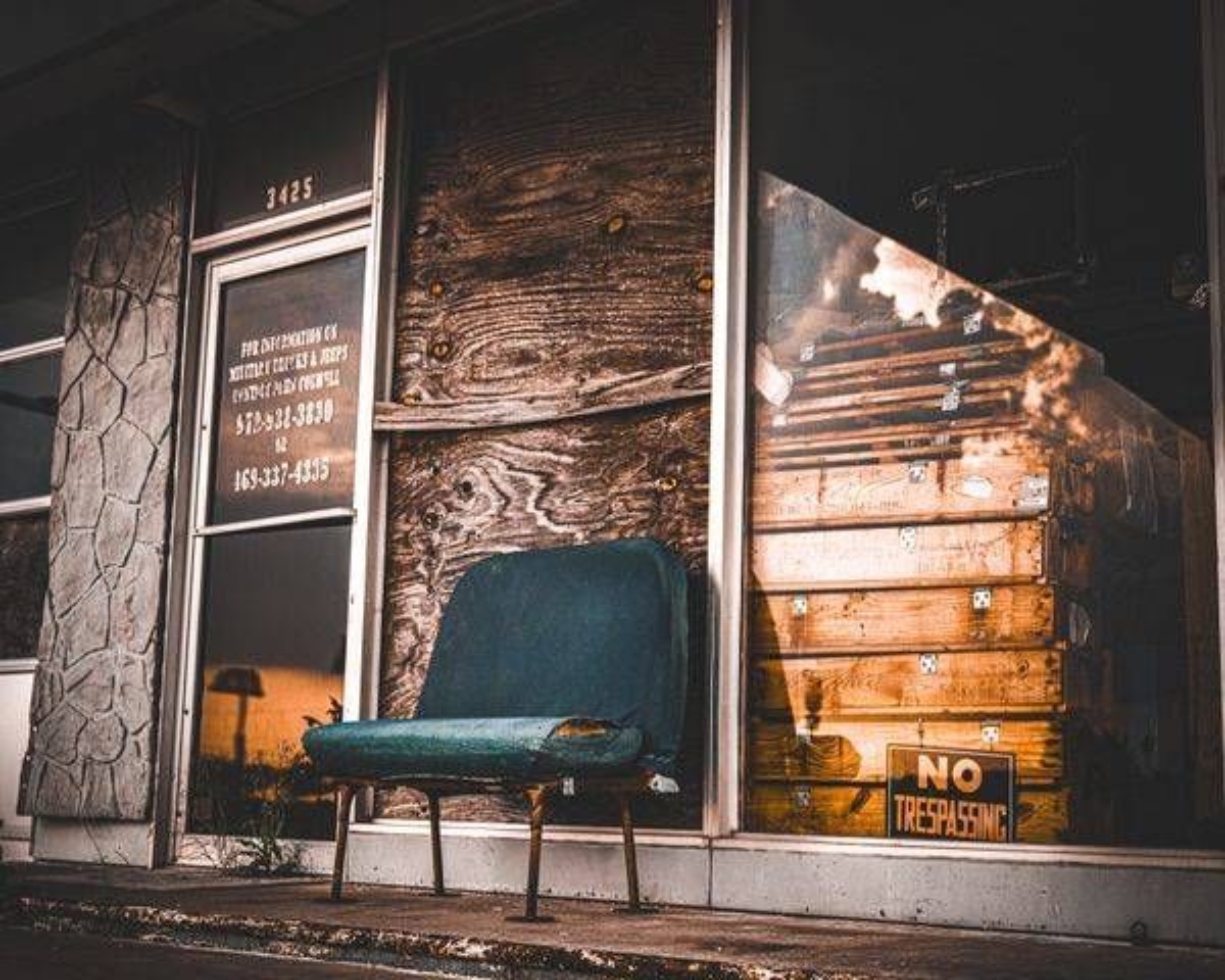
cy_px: 490
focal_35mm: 51
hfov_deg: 36.9
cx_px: 612
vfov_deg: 29.9
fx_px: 1837
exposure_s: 1/500
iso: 200
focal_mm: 45
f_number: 3.2
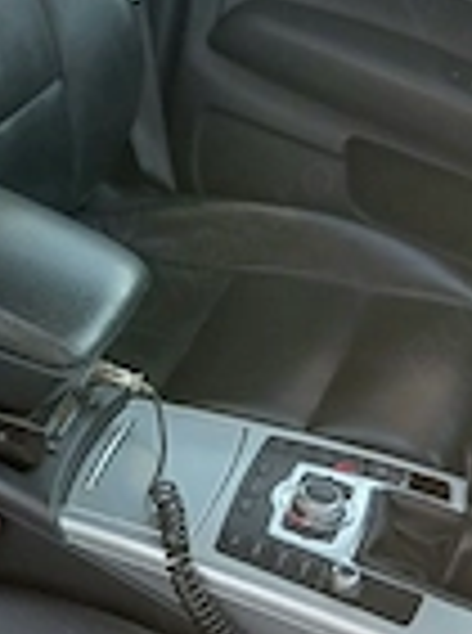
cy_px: 319
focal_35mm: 74
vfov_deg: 26.4
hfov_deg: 18.9
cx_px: -67
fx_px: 1352
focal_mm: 3.98
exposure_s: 1/50.3
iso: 40
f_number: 1.8
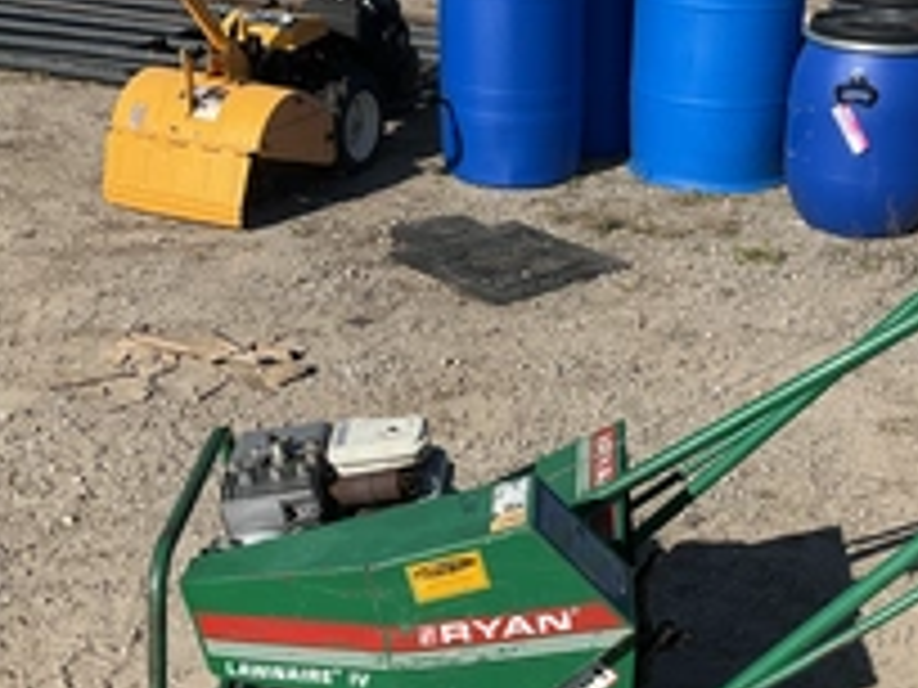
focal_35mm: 57
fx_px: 1512
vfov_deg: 25.6
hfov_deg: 33.3
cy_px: 427
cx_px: 662
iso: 25
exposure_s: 1/2141
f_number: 1.8
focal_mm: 3
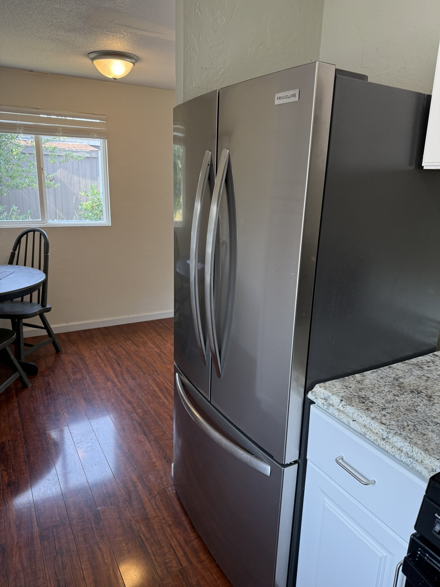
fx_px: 407
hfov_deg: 56.8
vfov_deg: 71.6
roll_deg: -2.0
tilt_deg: -15.3
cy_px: 294
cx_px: 220
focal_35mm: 24
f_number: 1.78
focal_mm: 6.76
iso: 160
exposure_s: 1/162
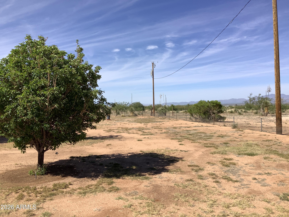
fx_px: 259
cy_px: 108
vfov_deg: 45.4
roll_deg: +2.1
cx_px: 144
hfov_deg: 58.4
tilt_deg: -1.9
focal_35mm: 31
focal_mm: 3.3
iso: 25
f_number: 2.4
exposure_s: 1/1852
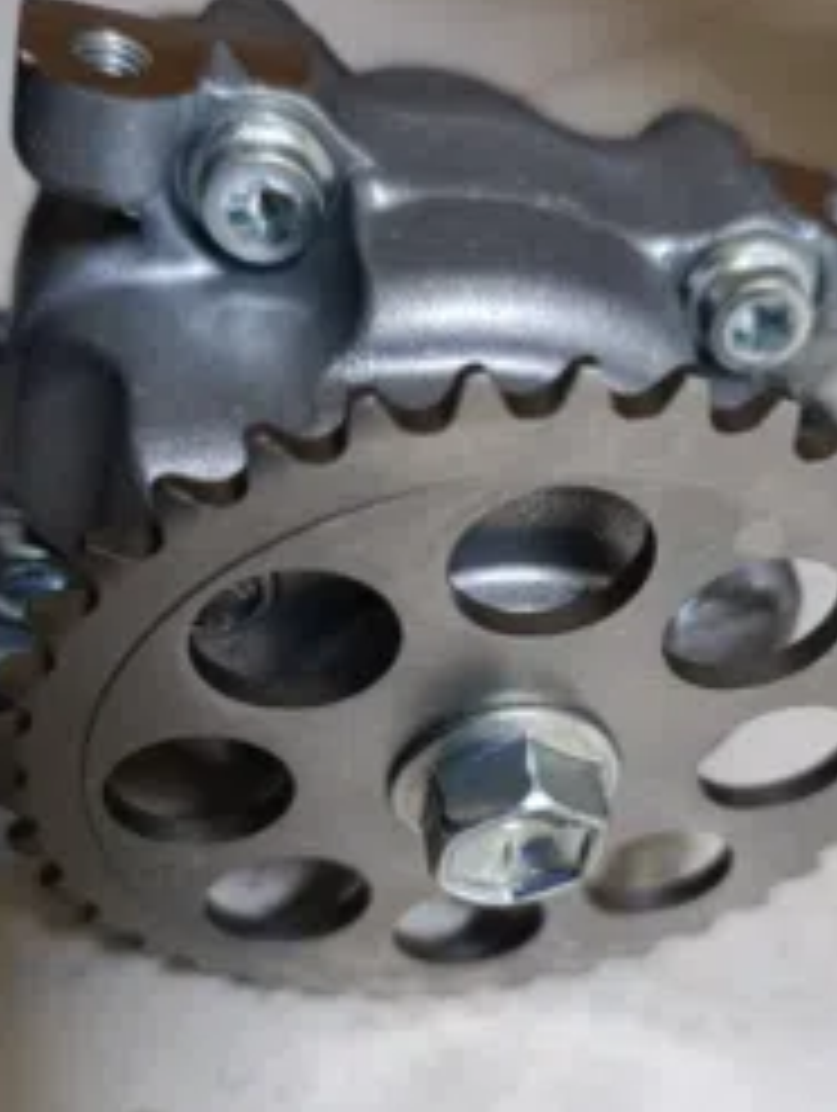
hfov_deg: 38.6
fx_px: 1190
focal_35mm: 37
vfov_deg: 49.8
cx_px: 508
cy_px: 666
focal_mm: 6.14
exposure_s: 1/25
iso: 1000
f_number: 1.6
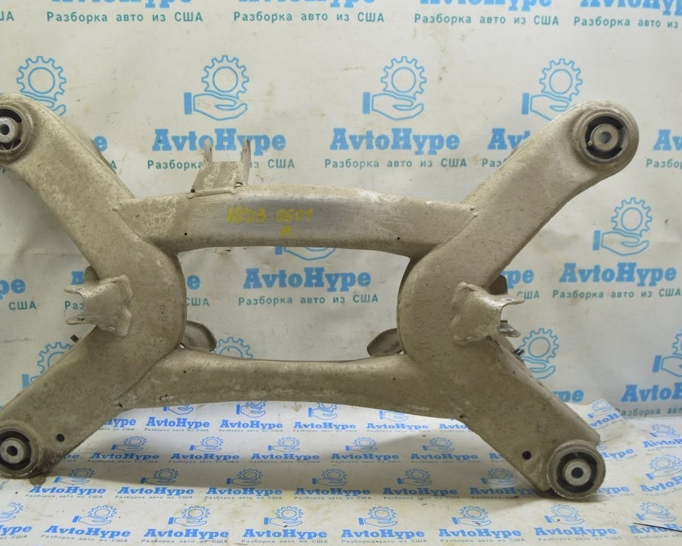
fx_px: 686
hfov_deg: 52.6
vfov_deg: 43.4
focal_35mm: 34
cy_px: 273
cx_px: 285
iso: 400
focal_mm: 20
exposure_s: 1/20
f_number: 5.6
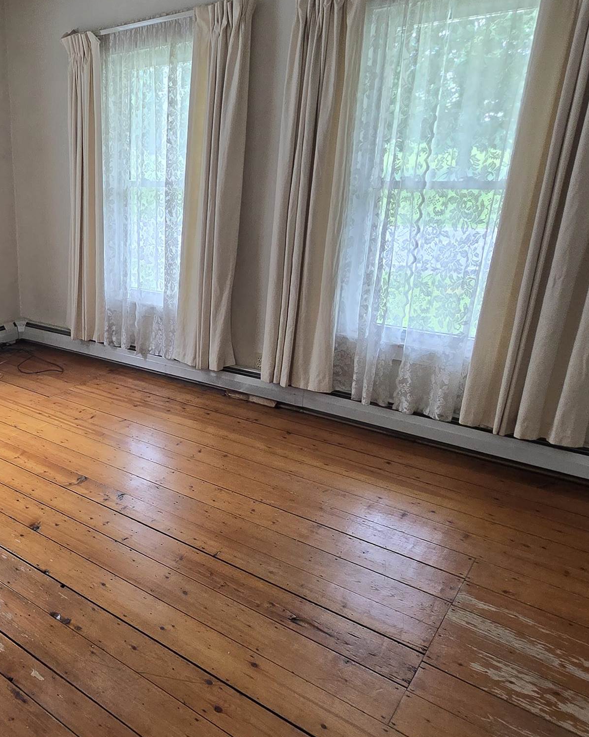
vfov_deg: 66.0
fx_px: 567
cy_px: 349
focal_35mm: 26
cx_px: 59
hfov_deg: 49.1
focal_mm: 2.2
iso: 200
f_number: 2.2
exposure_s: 1/100
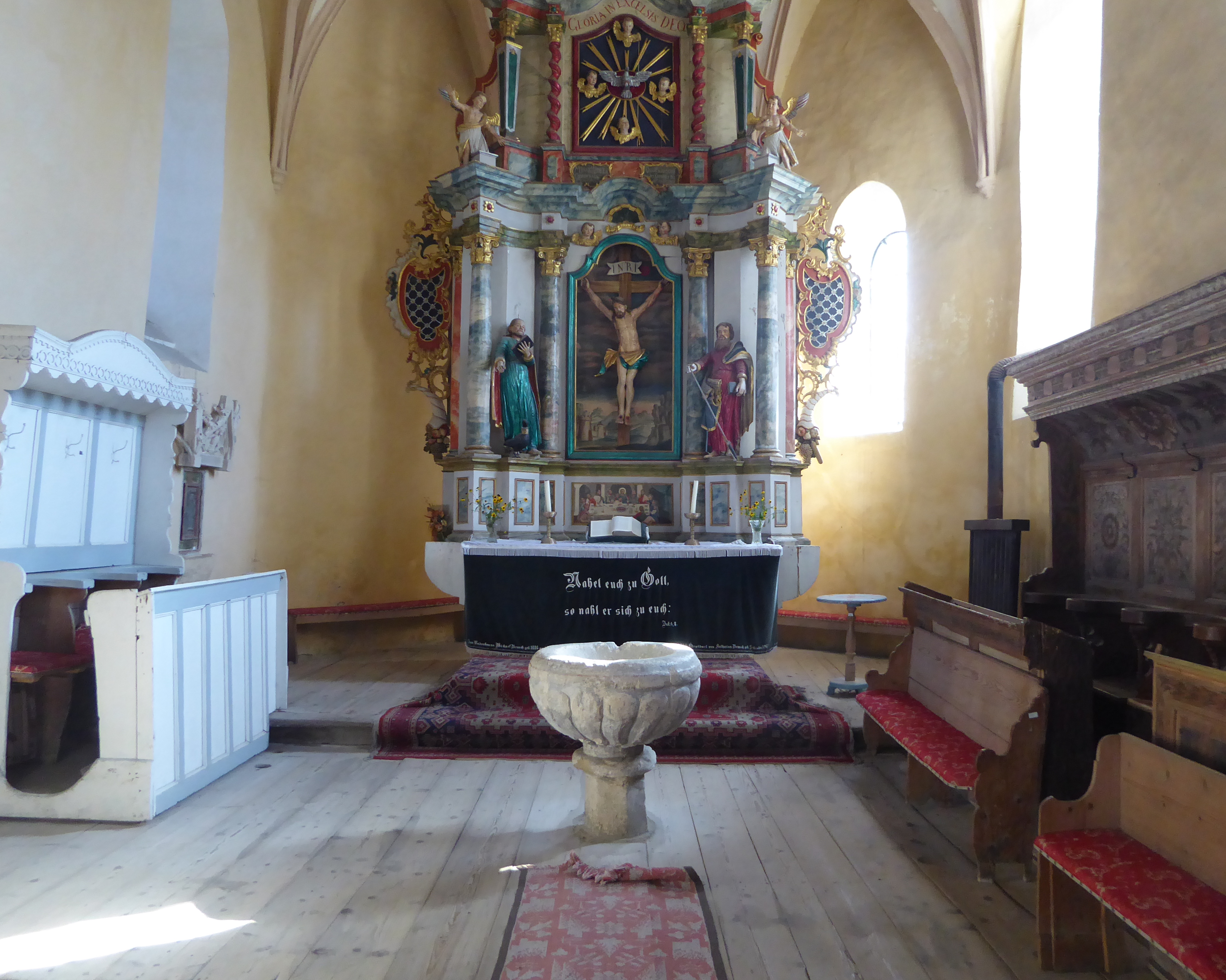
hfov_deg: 64.1
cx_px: 630
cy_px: 484
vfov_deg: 53.2
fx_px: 980
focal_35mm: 27
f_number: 3.3
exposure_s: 1/50
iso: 400
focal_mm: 4.3
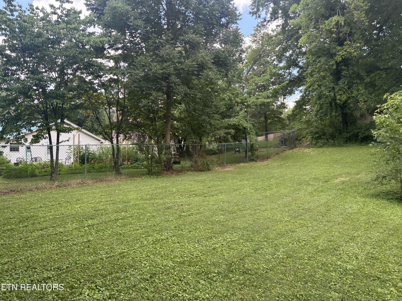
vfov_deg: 53.1
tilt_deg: -0.3
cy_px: 150
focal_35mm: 26
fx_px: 302
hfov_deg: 67.3
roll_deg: -0.5
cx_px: 201
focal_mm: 5.96
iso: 50
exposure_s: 1/377
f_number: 1.6
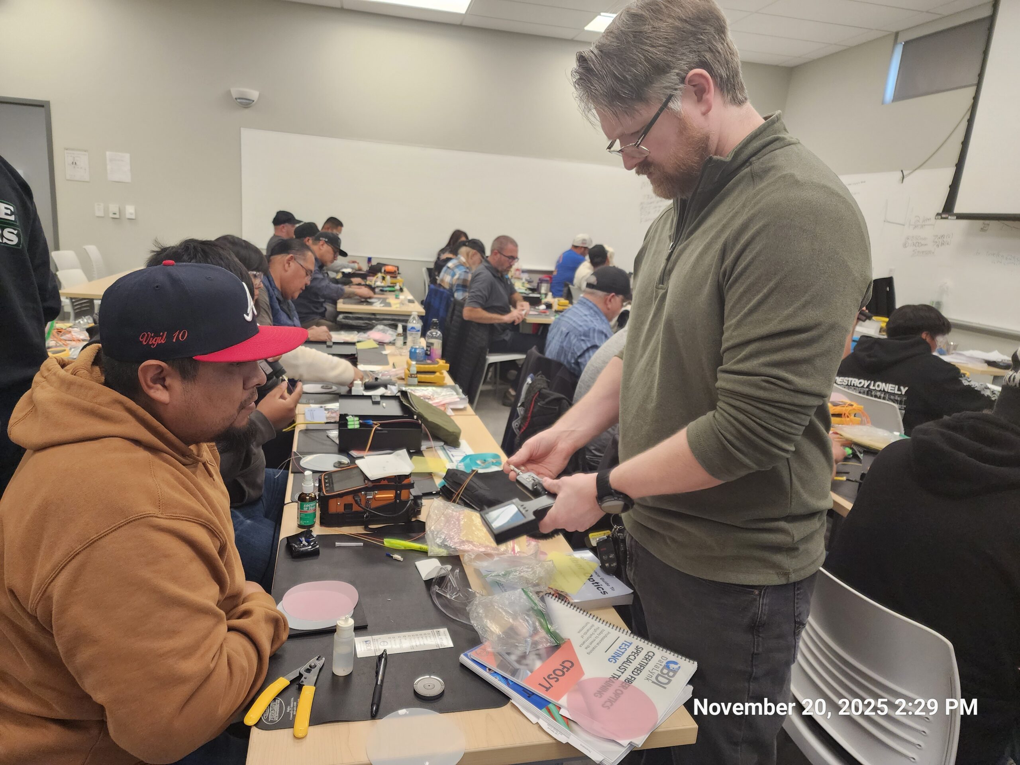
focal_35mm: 23
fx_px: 678
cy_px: 382
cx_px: 510
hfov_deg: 73.9
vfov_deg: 58.9
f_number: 1.8
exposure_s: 1/120
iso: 250
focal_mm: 6.4
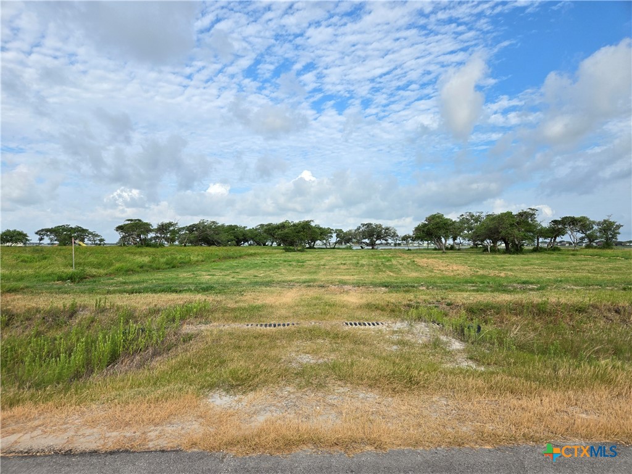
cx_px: 316
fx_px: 420
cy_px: 237
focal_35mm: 23
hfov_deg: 73.9
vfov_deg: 58.9
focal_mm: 5.4
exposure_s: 1/2921
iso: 64
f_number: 1.8
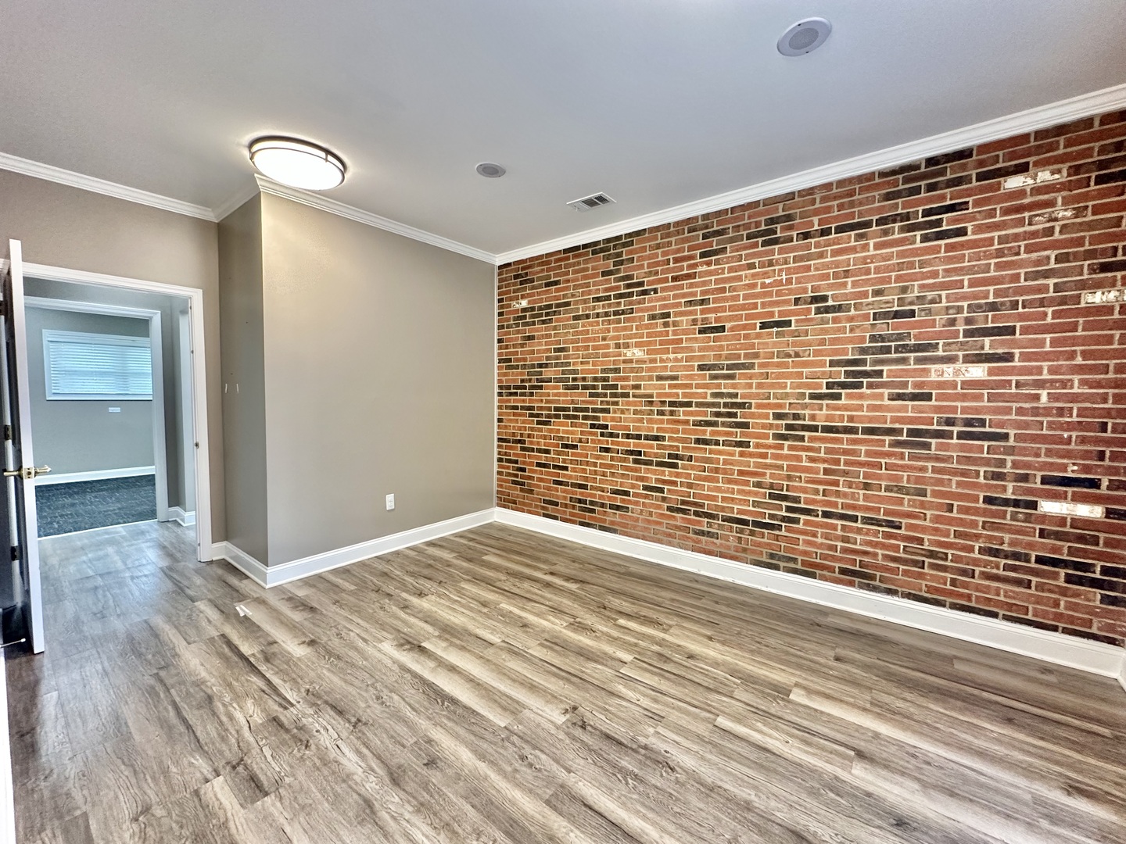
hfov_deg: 102.1
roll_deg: -0.7
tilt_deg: -3.2
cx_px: 563
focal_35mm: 14
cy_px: 422
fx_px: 455
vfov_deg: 85.7
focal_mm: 2.22
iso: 250
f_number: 2.2
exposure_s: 1/60
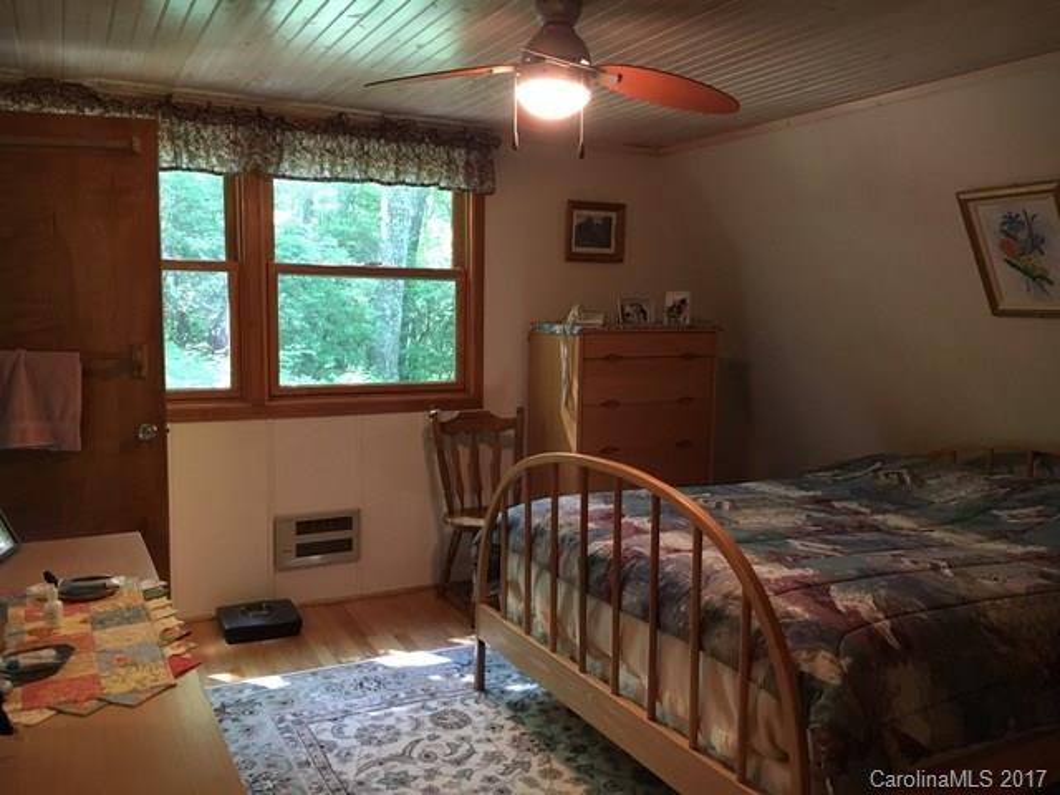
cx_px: 530
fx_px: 888
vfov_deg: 48.2
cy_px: 398
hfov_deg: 61.7
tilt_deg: -5.3
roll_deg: +0.0
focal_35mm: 29
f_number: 2.2
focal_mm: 4.15
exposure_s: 1/15
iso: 200
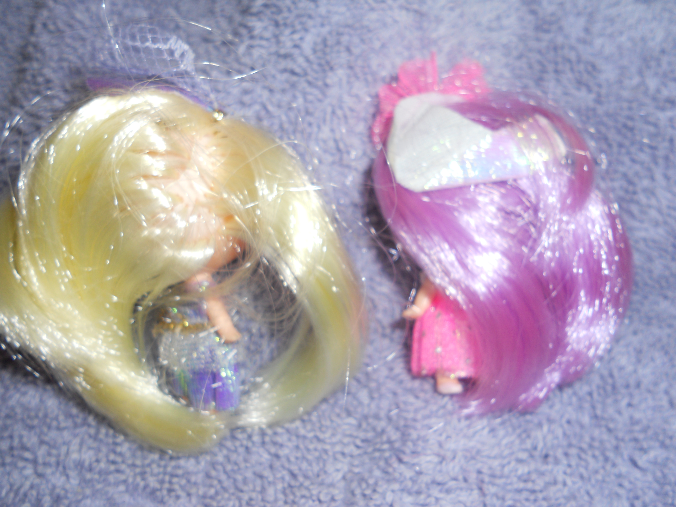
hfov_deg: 56.8
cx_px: 338
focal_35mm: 32
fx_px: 625
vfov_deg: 44.2
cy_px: 254
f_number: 8.8
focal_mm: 5.8
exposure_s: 1/25
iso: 80
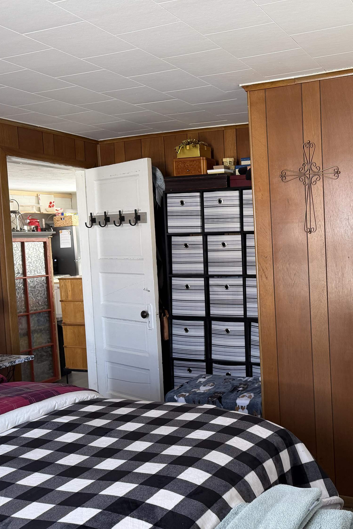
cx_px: 294
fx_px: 500
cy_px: 266
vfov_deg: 55.8
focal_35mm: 34
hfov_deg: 37.2
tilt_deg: -3.7
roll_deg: +2.3
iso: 200
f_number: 1.78
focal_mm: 6.76
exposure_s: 1/86
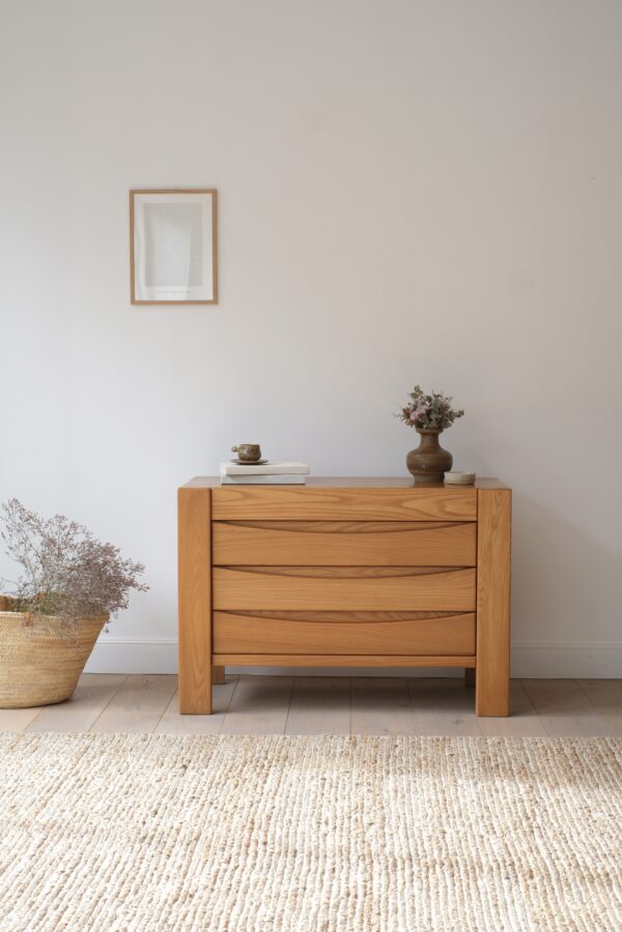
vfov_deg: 37.5
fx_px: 1373
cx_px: 311
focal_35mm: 53
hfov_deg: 25.5
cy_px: 466
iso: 320
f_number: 6.4
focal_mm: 35
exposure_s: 1/52
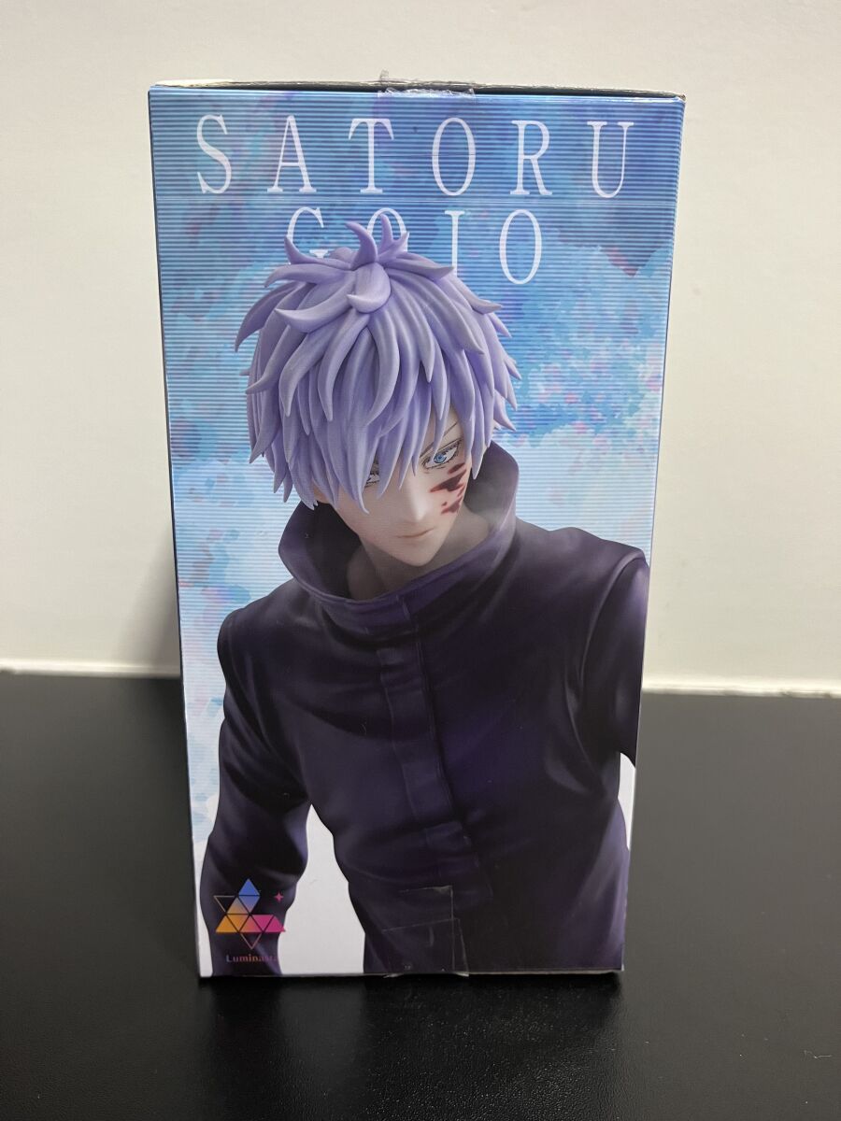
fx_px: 842
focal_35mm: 26
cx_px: 420
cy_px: 560
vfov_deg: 67.3
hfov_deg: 53.1
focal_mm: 5.1
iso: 500
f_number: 1.6
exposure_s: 1/40
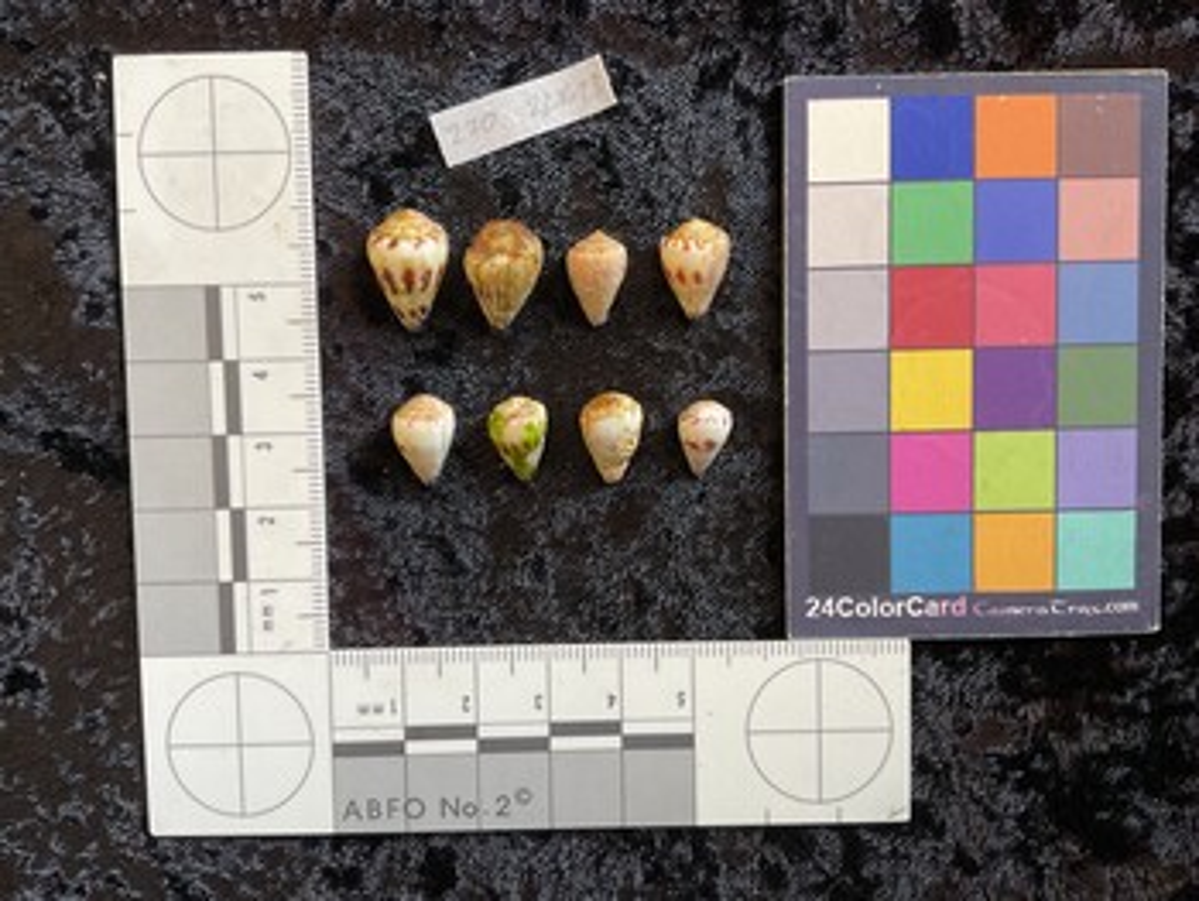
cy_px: 450
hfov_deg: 61.6
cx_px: 600
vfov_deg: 48.3
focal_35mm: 29
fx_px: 1005
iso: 64
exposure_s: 1/50
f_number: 1.8
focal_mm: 3
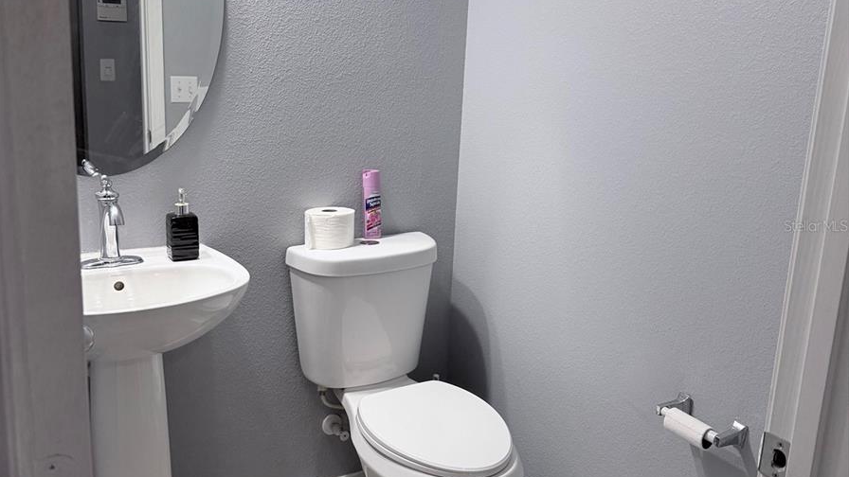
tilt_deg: -12.5
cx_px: 424
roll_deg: -2.5
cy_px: 225
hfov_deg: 56.6
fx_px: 788
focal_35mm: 35
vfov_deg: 33.7
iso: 250
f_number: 1.78
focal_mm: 6.76
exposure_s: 1/120
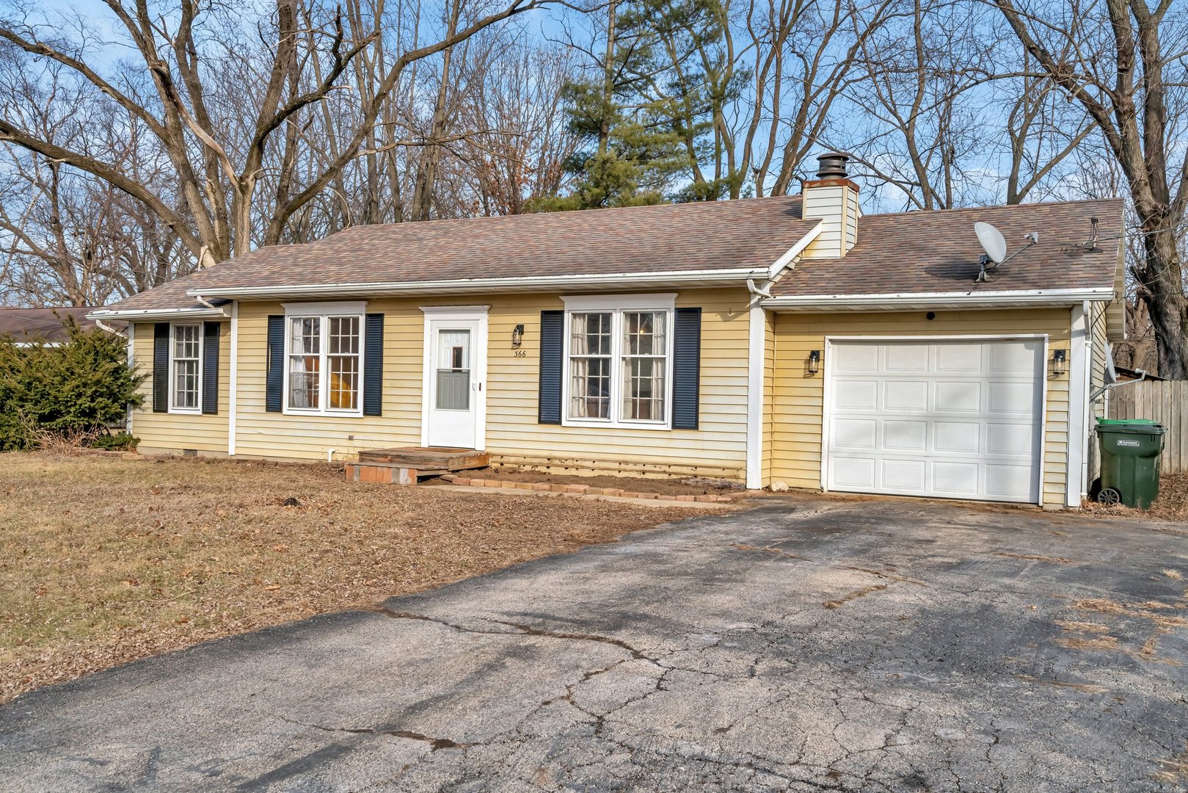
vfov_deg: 42.3
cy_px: 396
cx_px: 594
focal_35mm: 31
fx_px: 1023
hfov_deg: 60.3
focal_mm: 31
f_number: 10
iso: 500
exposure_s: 1/640
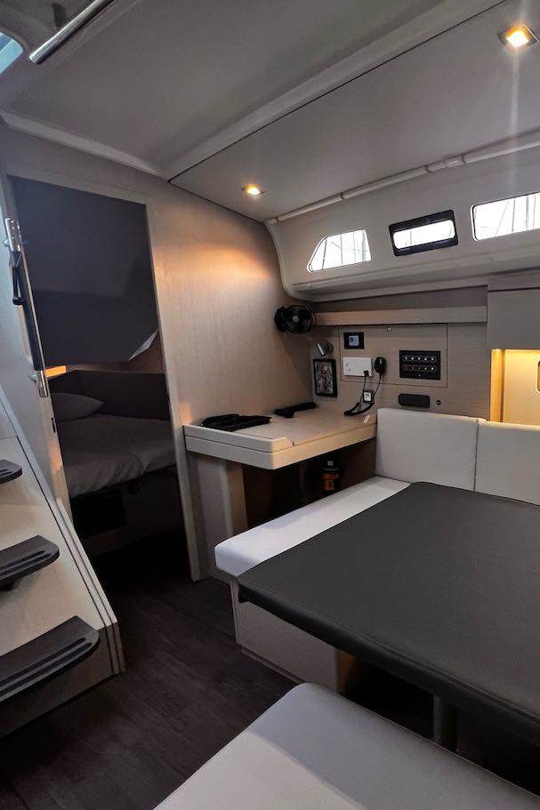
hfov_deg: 60.2
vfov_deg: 86.9
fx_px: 428
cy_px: 425
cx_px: 420
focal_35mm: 19
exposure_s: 1/73
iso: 250
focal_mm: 1.57
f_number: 1.8
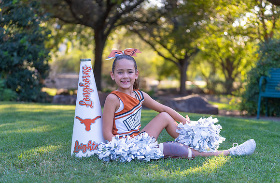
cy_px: 99
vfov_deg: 17.3
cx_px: 134
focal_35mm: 78
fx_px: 599
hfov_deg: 26.3
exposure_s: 1/320
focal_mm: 70
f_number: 2.8
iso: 200
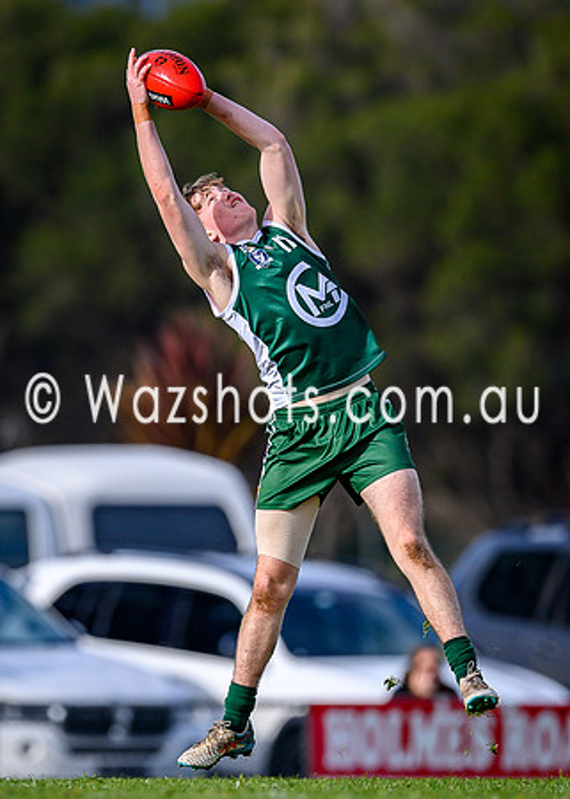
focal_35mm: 1075
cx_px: 152
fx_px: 24380
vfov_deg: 1.9
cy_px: 480
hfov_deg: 1.3
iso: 280
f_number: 4
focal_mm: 500
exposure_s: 1/1600
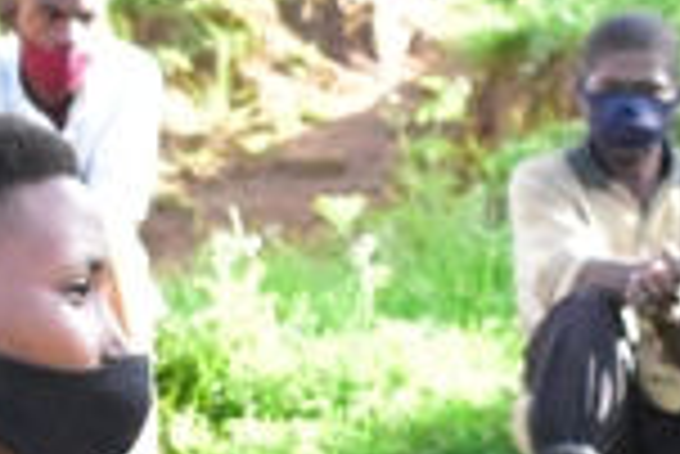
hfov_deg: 7.9
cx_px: 716
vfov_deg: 5.2
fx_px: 4878
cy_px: 1000
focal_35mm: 258
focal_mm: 26
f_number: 5
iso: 8000
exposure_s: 1/2000
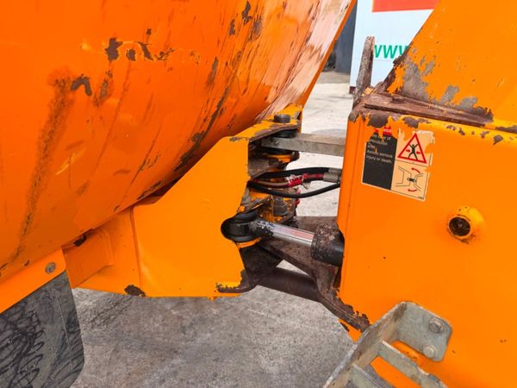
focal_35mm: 24
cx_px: 258
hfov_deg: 71.6
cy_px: 194
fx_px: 358
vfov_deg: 56.8
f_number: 1.78
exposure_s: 1/780
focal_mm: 6.76
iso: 80
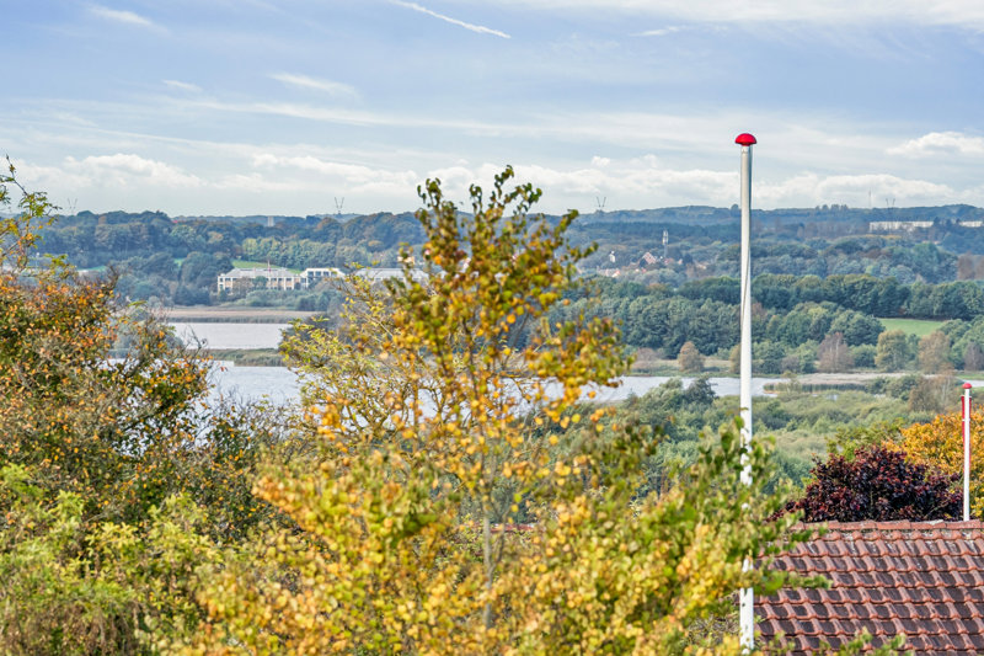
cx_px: 492
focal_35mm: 300
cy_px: 328
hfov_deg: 6.9
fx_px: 8198
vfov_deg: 4.6
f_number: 8
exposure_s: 1/125
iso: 200
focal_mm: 200
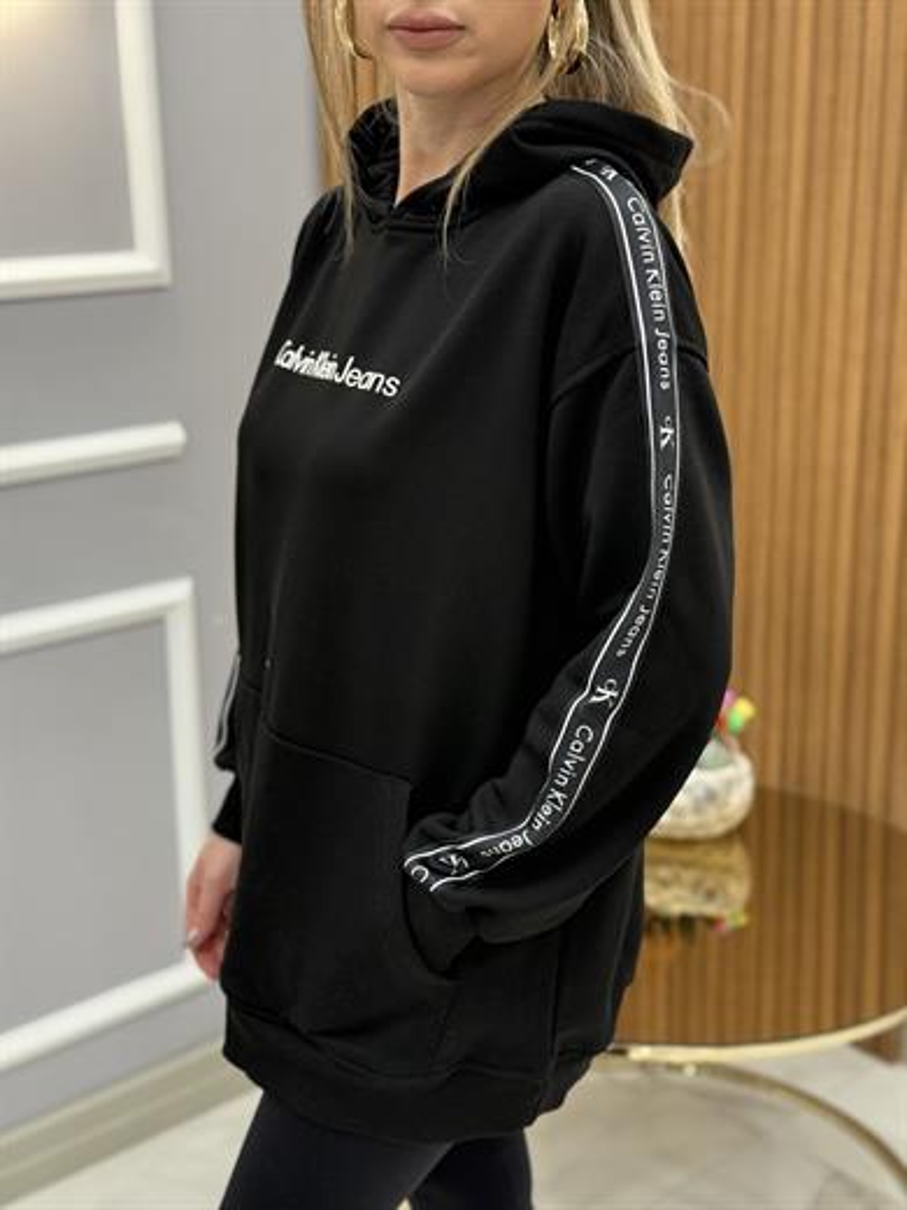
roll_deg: +0.6
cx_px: 454
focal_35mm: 48
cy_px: 605
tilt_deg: -15.5
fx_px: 1677
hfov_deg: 30.3
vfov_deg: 39.7
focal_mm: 6.76
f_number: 1.78
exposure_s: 1/100
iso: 250
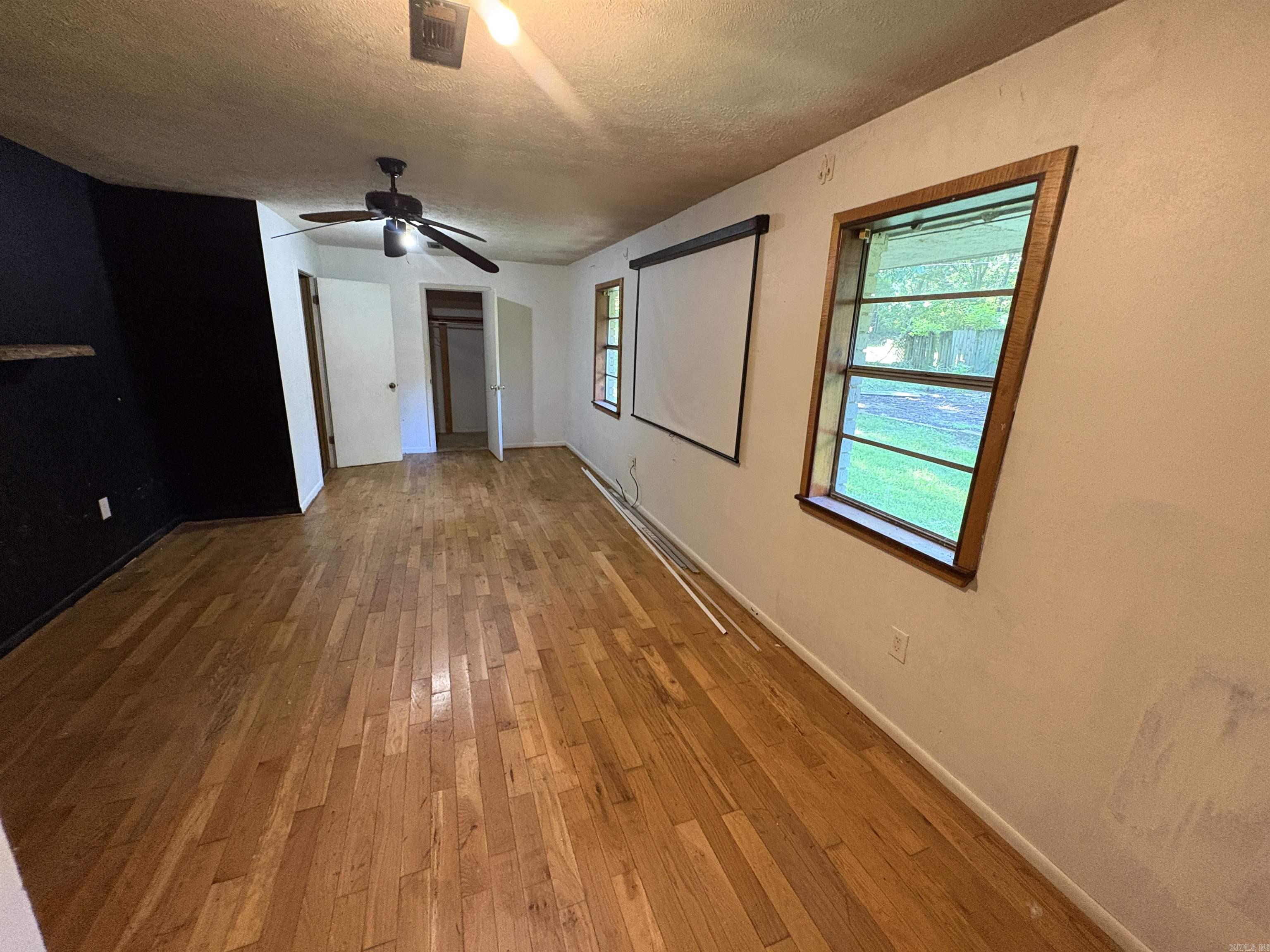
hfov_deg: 102.1
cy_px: 476
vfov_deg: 85.7
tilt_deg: -14.5
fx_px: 514
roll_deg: -1.0
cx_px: 635
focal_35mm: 14
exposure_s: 1/60
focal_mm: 2.22
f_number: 2.2
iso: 500
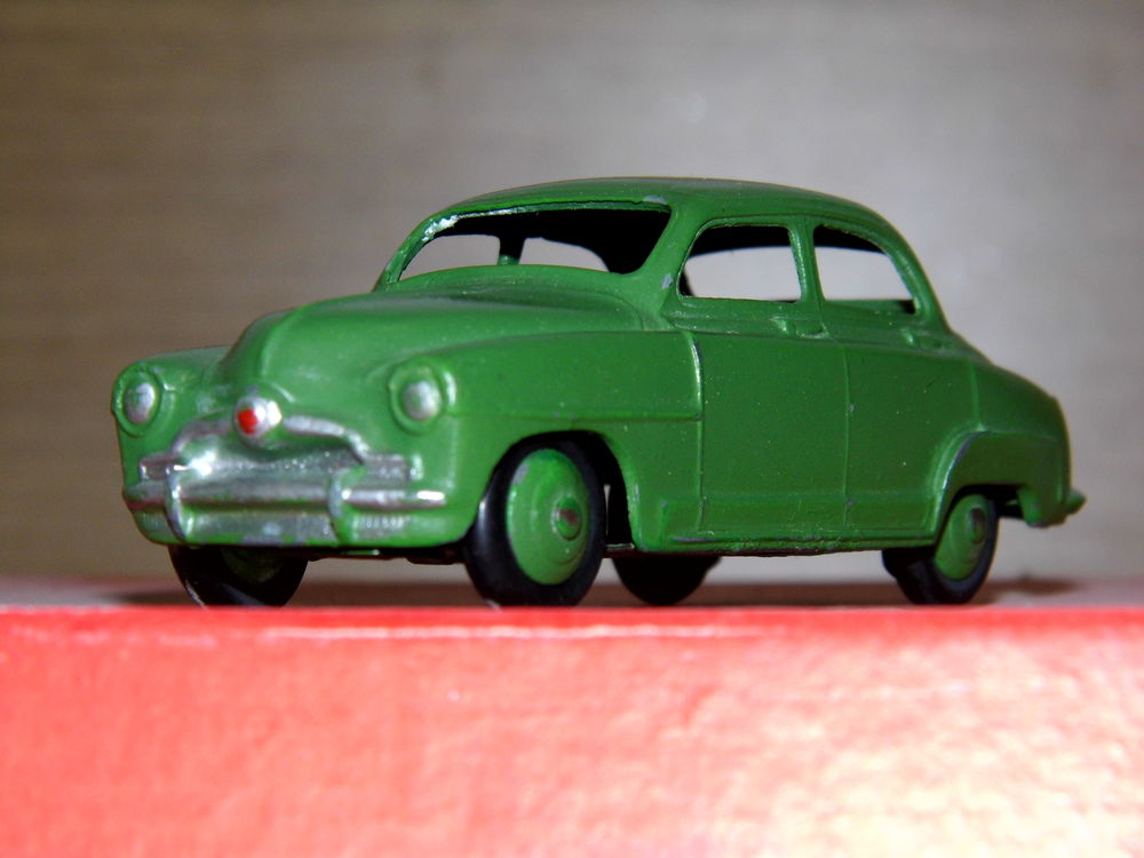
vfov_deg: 11.2
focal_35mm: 132
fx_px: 4362
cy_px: 429
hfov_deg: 14.9
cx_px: 572
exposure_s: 1/60
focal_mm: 23.6
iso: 100
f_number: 4.7
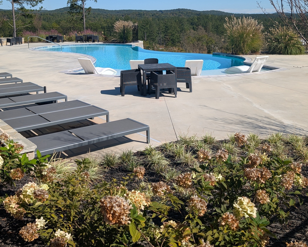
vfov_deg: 40.4
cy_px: 74
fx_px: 328
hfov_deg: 50.0
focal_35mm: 36
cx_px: 127
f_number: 1.68
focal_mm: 6.9
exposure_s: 1/9901
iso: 21
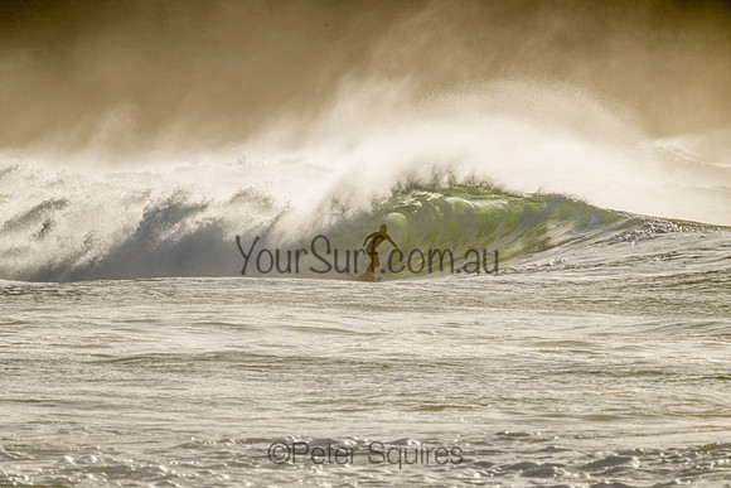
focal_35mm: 800
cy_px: 244
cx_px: 366
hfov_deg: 2.6
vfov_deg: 1.7
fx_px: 16247
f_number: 11
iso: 400
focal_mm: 800
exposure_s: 1/2000
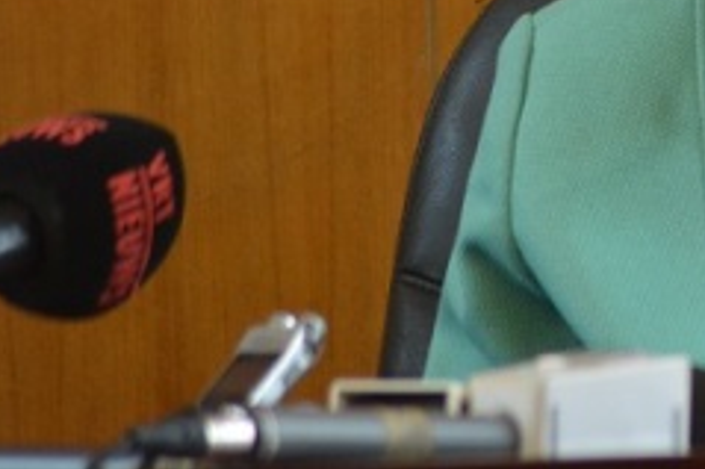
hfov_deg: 2.9
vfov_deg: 1.9
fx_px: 14012
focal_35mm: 716
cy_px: -118
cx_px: 861
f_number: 4.8
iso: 1600
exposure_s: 1/30
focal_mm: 190
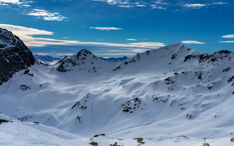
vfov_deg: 18.9
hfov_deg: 29.7
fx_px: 440
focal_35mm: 69
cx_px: 133
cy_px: 77
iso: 160
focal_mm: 55
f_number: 7.1
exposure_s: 1/4000
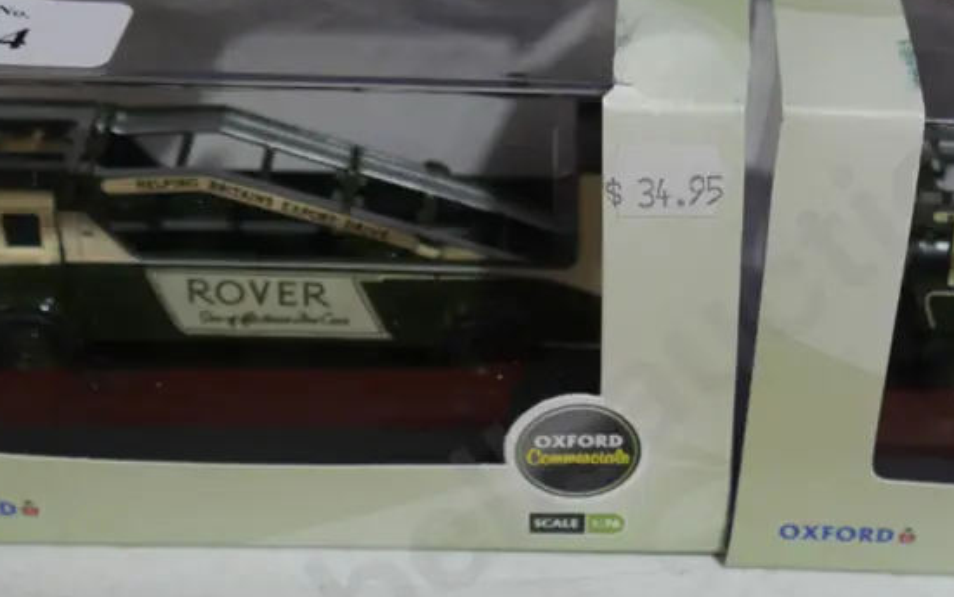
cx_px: 725
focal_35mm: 79
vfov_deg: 16.5
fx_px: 2054
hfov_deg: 25.8
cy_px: 339
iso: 250
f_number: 4.4
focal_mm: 20
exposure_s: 1/60
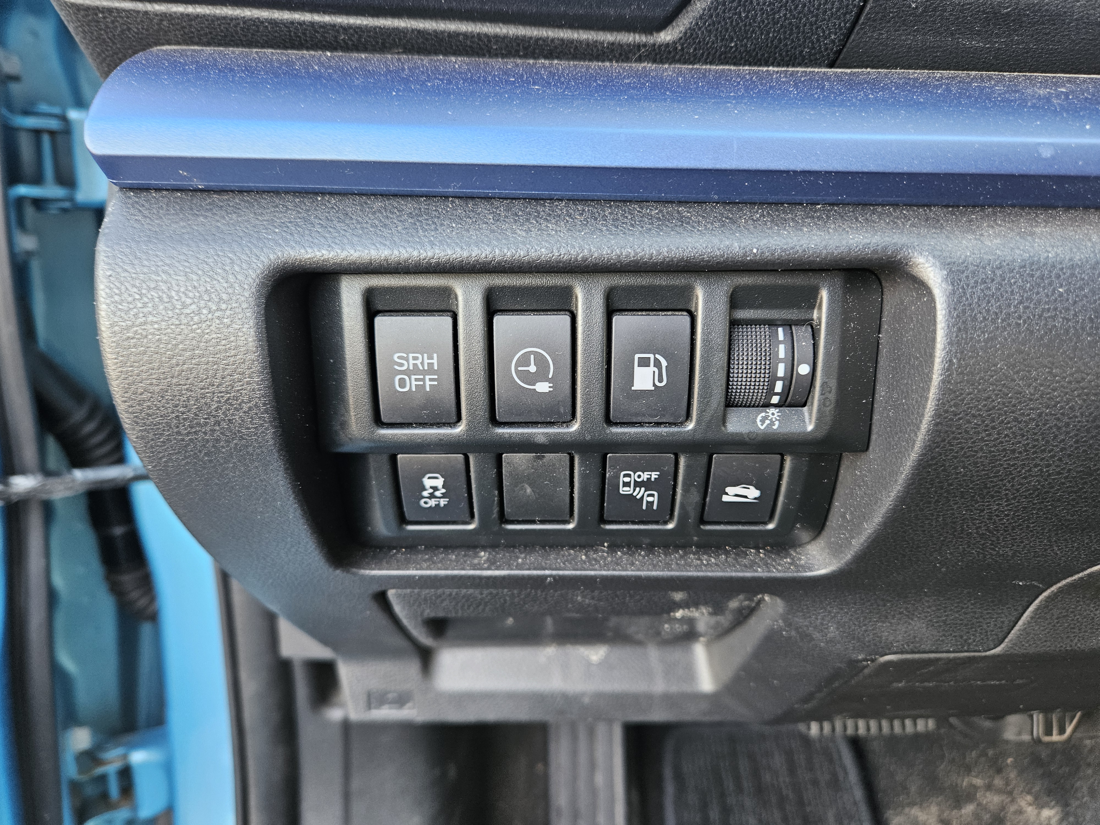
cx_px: 550
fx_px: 731
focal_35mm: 23
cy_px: 412
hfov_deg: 73.9
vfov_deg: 58.9
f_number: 1.8
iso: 250
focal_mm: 5.4
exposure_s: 1/170
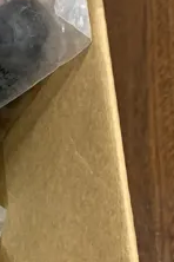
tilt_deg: -73.5
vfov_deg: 15.8
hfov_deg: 10.3
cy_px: 302
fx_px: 906
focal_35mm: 125
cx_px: -147
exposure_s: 1/50
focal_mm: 4.25
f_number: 1.8
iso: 80
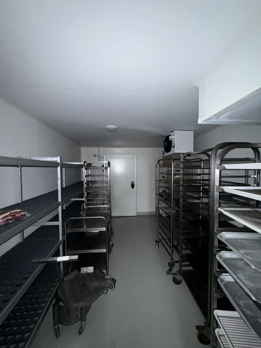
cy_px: 174
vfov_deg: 102.1
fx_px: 141
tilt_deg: -1.1
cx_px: 130
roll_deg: +0.2
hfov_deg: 85.7
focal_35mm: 14
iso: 320
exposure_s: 1/30
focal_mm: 2.22
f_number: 2.2
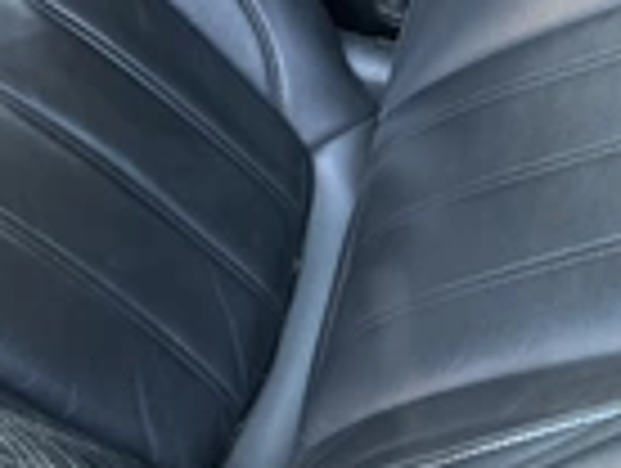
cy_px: -14
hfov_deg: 24.1
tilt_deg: -42.5
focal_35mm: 81
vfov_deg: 17.8
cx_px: 320
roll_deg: -35.3
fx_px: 1456
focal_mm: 3
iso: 100
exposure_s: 1/60
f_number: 1.8
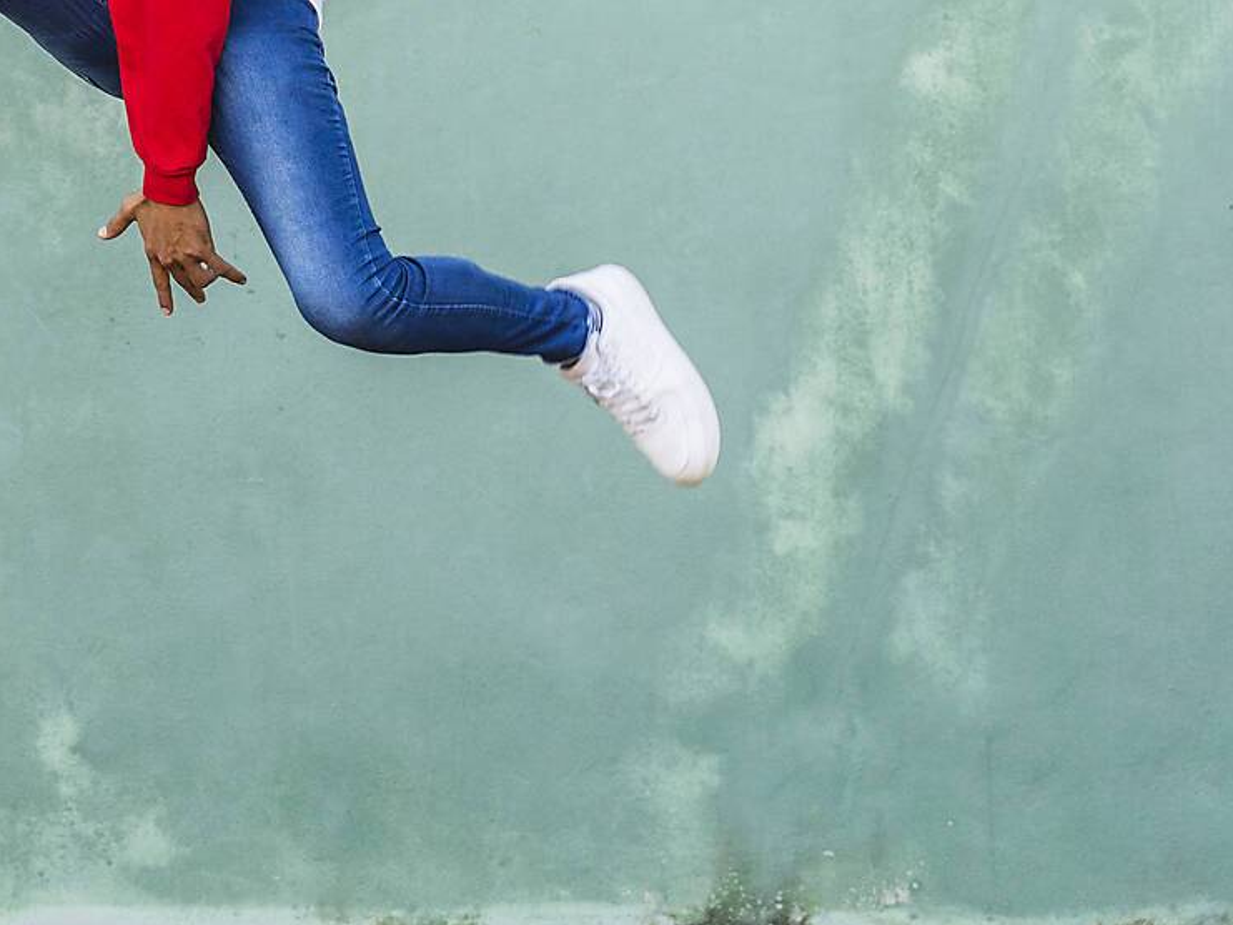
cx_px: -216
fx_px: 4311
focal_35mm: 121
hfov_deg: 15.7
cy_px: 16
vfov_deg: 12.1
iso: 1000
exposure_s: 1/640
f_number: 6.3
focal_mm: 49
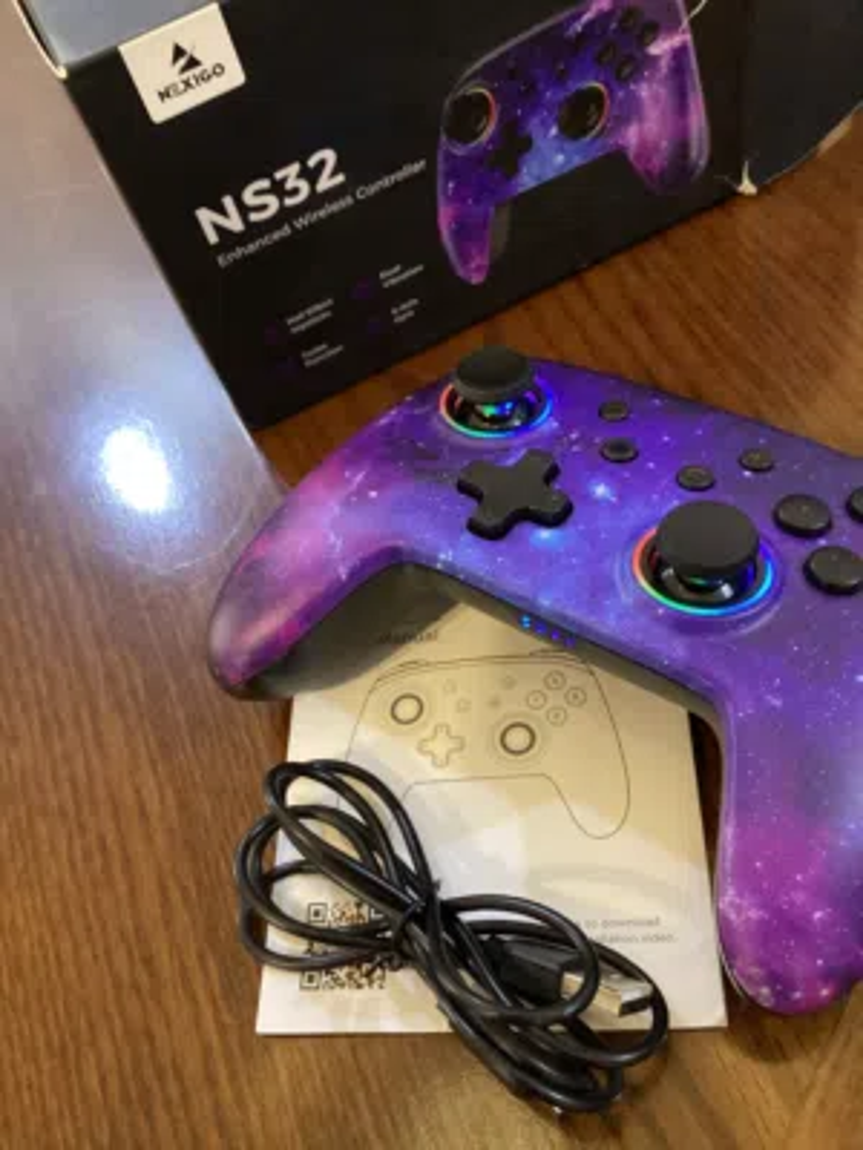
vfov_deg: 58.4
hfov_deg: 45.4
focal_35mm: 31
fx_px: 1030
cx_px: 432
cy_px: 575
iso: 400
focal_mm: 3.3
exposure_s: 1/33
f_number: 2.4
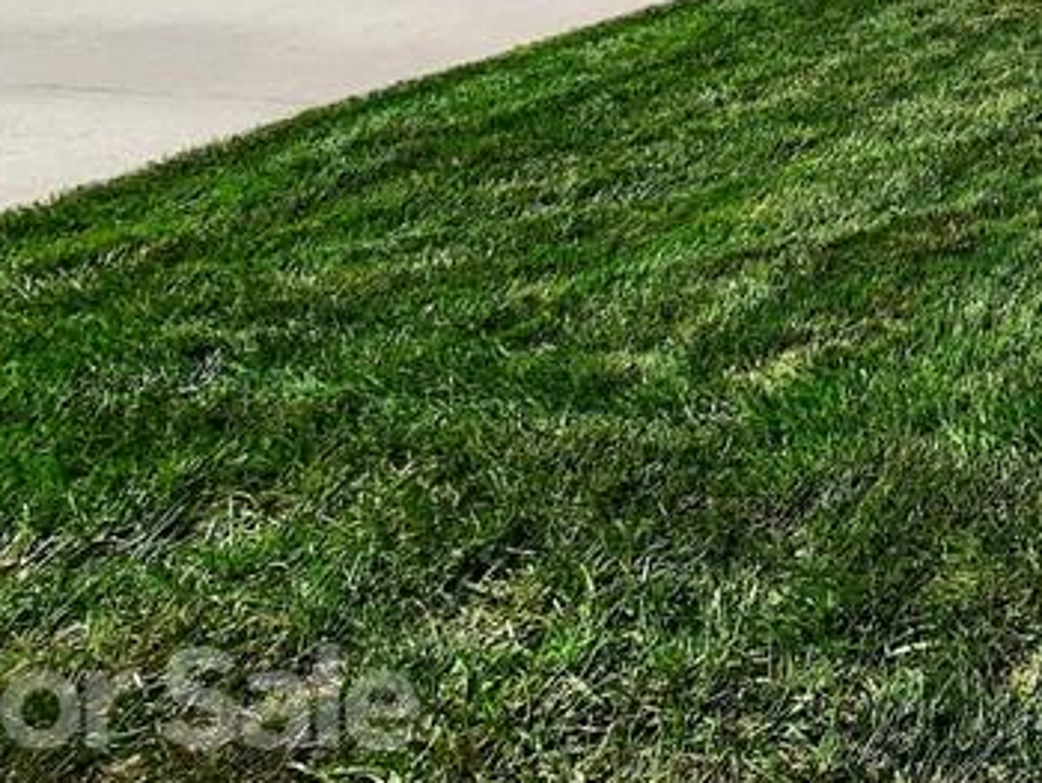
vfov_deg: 28.7
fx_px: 1145
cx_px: 1435
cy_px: -301
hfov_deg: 32.5
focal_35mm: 38
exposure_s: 1/1880
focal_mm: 1.74
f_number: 2.2
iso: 40
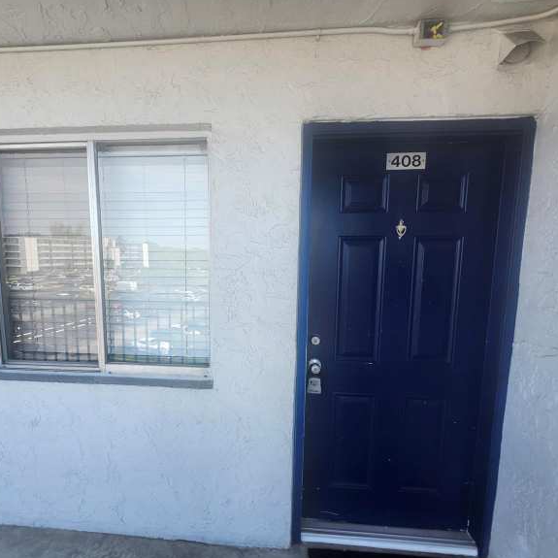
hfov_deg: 87.1
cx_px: 250
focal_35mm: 16
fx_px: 292
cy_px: 279
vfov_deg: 87.4
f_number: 2.2
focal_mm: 1.74
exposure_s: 1/325
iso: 40
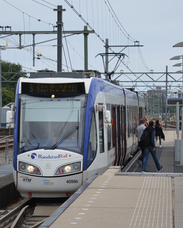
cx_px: 97
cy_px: 113
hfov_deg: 12.4
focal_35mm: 124
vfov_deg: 15.5
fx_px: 839
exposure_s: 1/1000
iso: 450
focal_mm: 58
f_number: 5
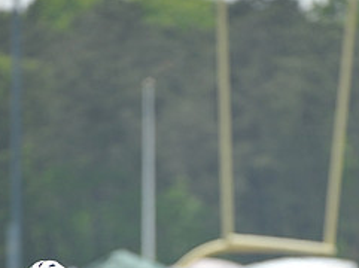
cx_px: 219
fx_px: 8636
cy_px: 401
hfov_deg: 2.4
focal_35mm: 834
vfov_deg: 1.8
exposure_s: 1/2500
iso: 640
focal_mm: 360
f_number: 4
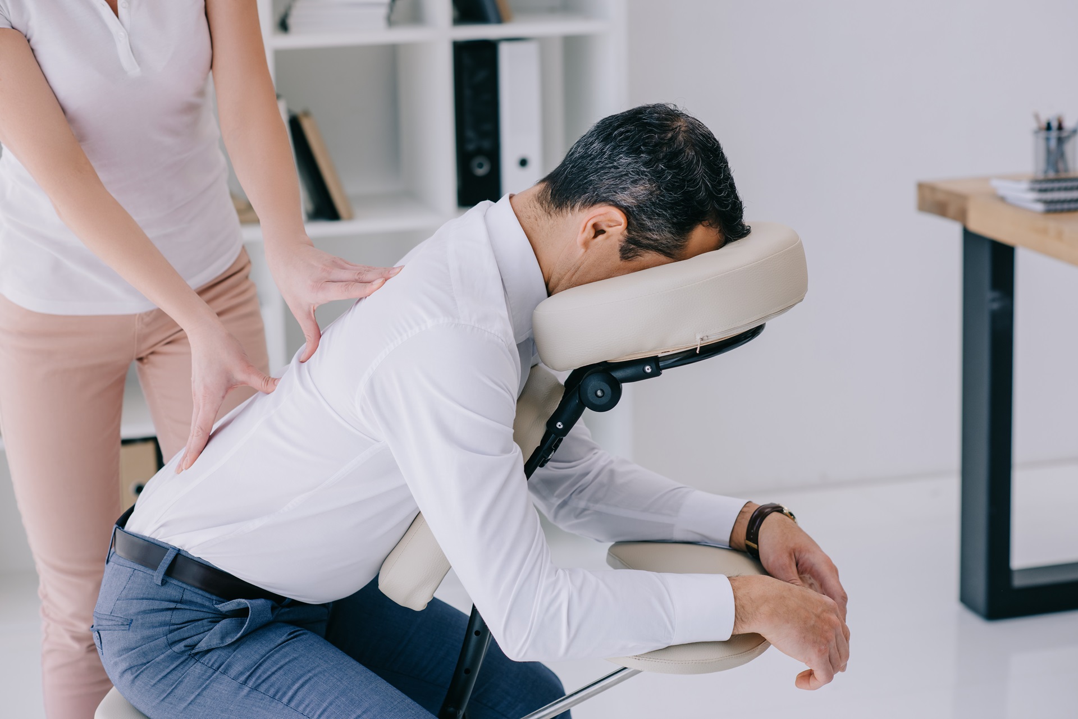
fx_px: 2546
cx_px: 539
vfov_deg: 16.1
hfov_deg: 23.9
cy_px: 360
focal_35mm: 85
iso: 160
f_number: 3.5
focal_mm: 85
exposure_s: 1/160
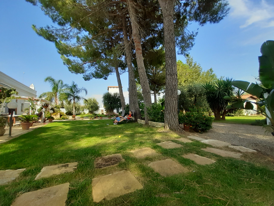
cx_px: 137
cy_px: 103
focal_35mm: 13
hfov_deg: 106.2
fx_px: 103
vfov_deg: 89.9
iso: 40
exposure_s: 1/471
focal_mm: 1.13
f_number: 2.2
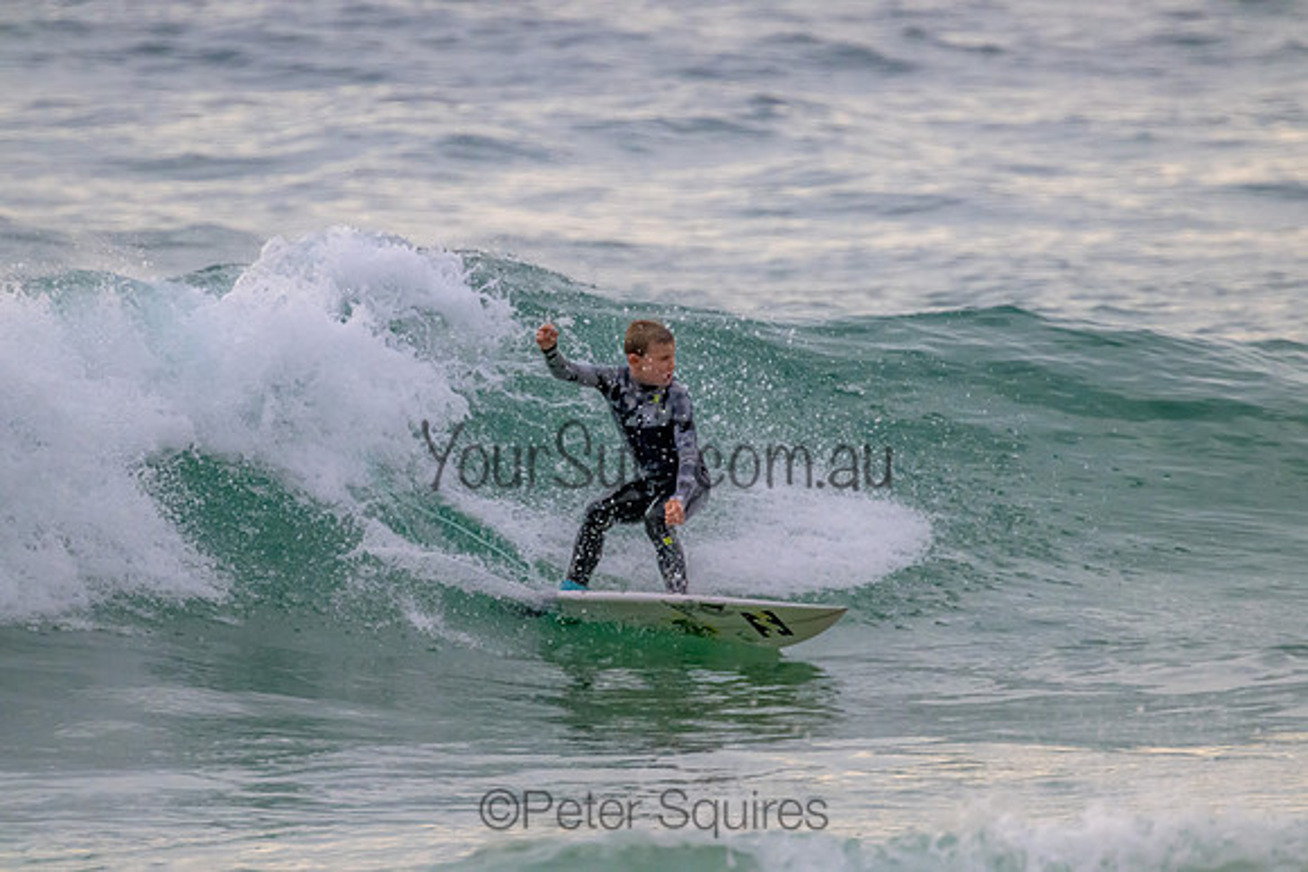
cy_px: 436
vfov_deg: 1.7
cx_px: 654
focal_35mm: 800
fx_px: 29072
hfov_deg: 2.6
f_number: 11
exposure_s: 1/2000
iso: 7200
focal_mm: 800
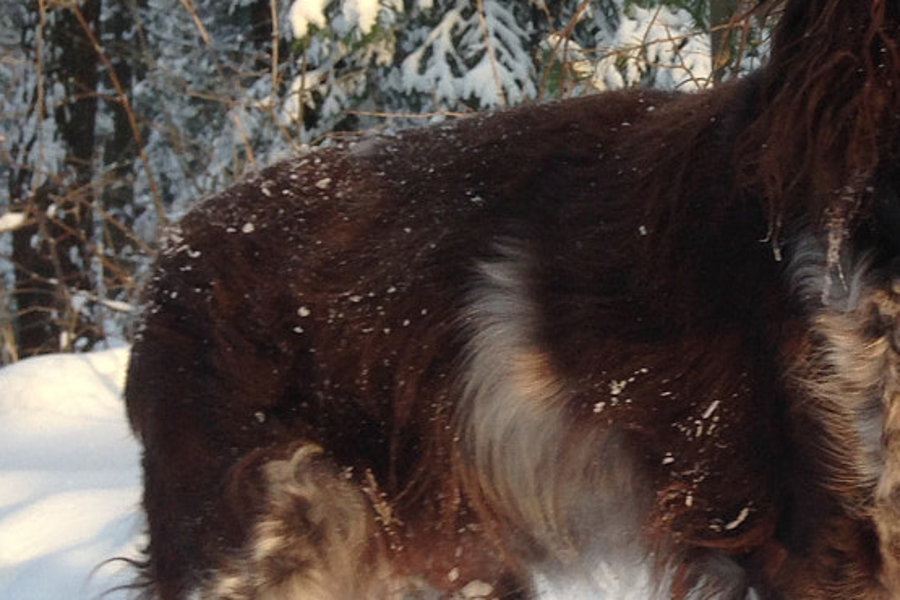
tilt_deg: -3.0
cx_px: 1099
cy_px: 392
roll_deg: -1.8
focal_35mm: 99
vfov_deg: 13.8
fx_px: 2475
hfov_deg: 19.3
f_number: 2.4
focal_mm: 4.12
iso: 50
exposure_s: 1/195
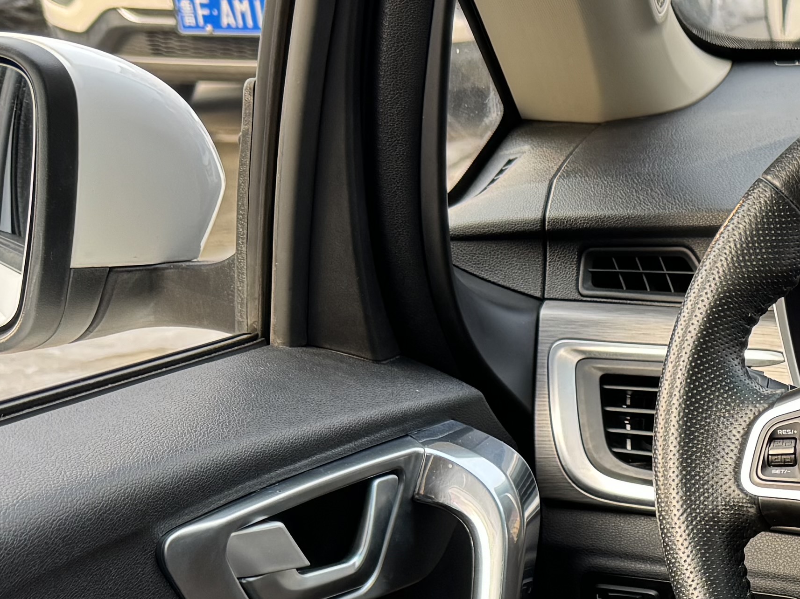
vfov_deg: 17.6
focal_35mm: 80
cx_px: 1080
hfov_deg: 21.7
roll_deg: -1.1
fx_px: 1849
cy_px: 708
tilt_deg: -26.0
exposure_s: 1/121
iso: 125
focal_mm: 6.76
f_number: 1.78
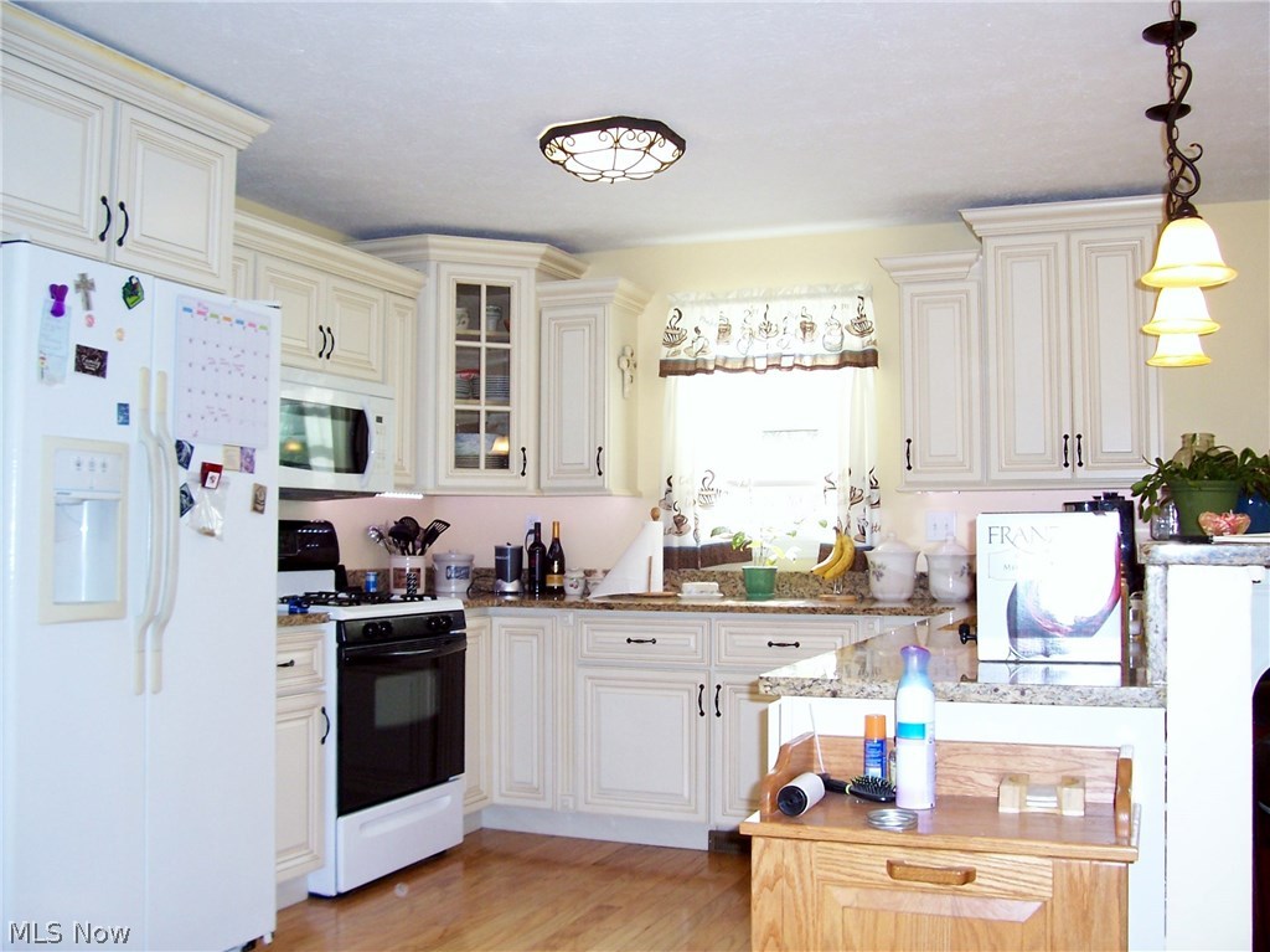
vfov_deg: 41.8
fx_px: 1247
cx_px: 635
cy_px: 476
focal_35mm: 34
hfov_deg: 54.0
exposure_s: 1/60
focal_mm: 5.6
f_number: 2.7
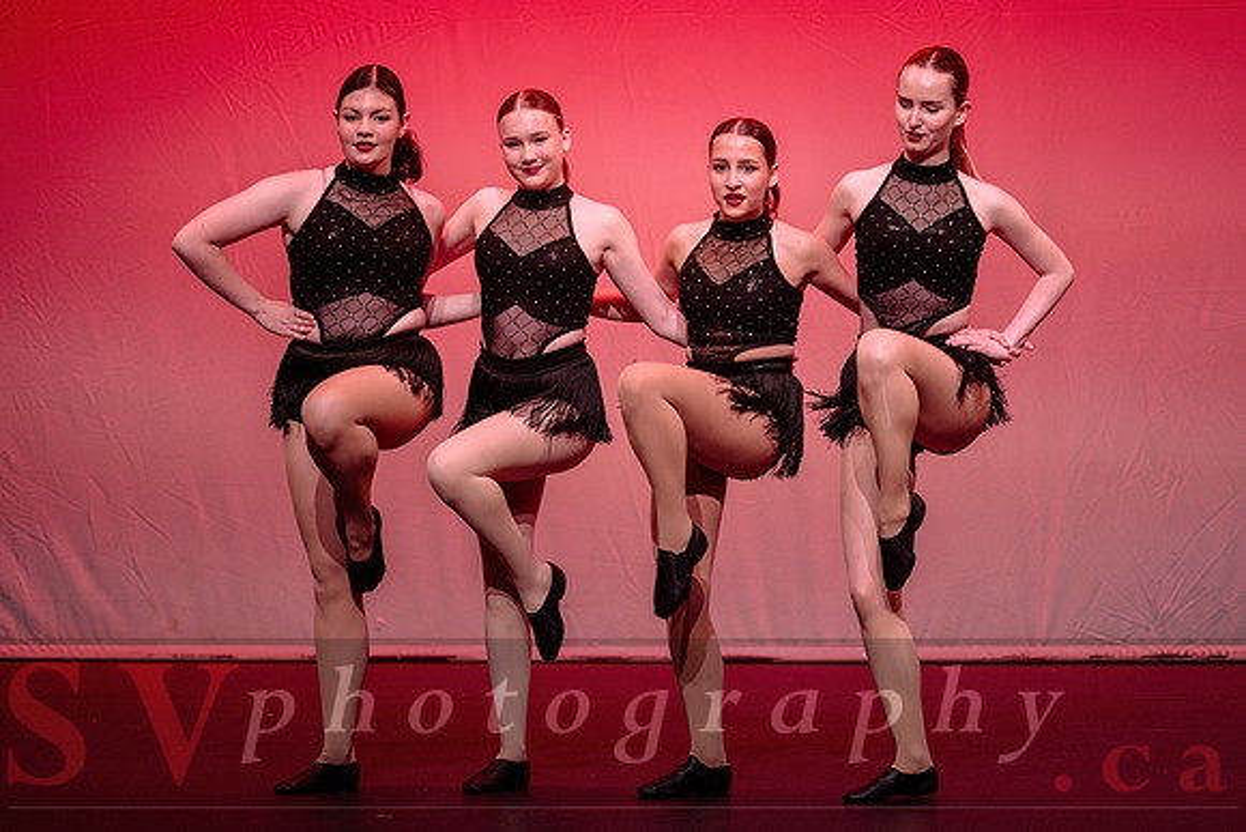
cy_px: 442
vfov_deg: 5.7
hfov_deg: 8.5
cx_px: 696
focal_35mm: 241
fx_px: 8336
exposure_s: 1/500
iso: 1250
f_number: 2.8
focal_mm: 190
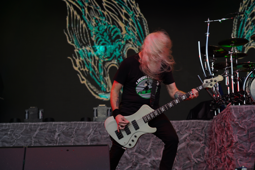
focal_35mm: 73
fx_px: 517
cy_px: 85
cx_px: 128
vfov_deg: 18.7
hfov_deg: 27.7
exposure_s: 1/100
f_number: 4.5
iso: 100
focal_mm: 73
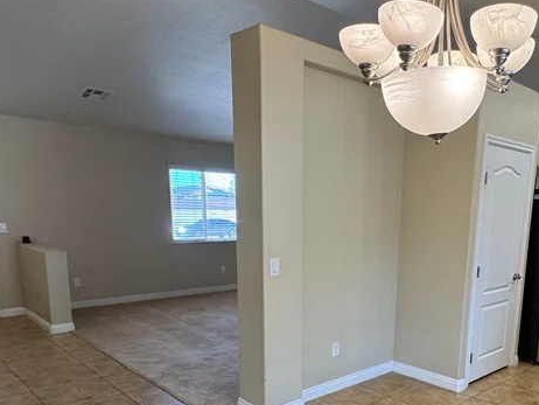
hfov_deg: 56.6
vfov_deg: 43.8
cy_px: 310
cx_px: 374
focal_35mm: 31
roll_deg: -2.3
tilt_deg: -12.7
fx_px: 483
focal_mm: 2.22
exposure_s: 1/120
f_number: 2.2
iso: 200
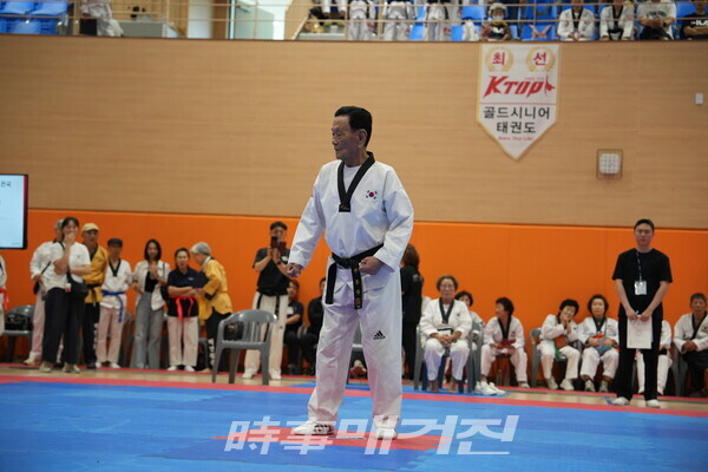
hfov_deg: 28.8
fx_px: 1377
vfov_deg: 19.5
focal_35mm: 70
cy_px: 236
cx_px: 354
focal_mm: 70
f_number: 2.8
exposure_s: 1/800
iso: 2500
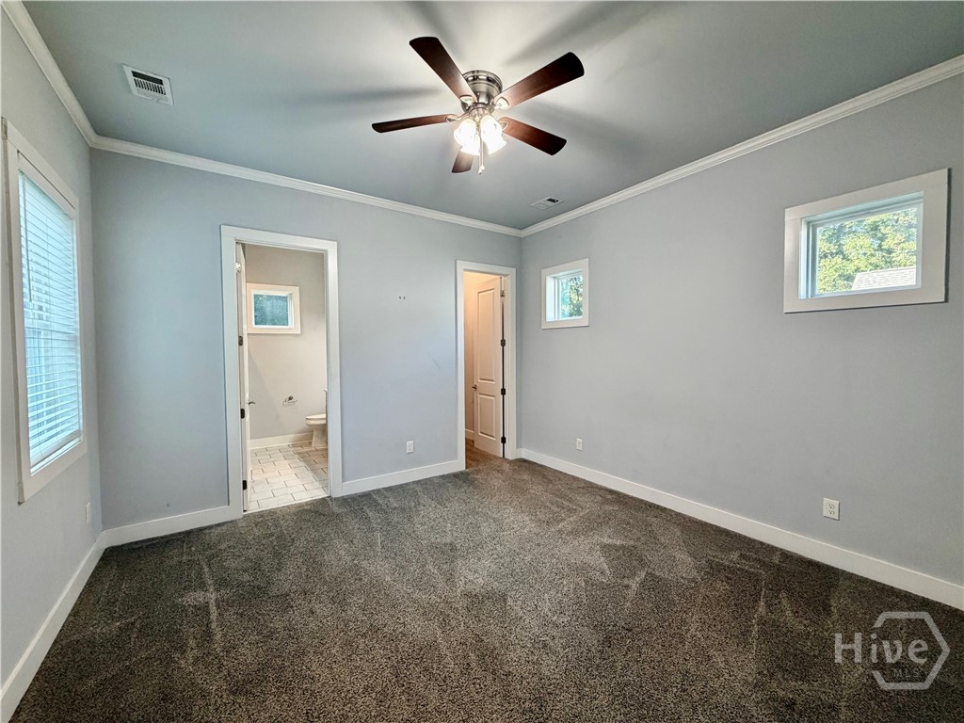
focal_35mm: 14
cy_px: 362
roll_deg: +0.4
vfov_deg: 85.7
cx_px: 482
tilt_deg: -2.2
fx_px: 390
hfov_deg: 102.1
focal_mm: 2.22
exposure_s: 1/120
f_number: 2.2
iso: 250
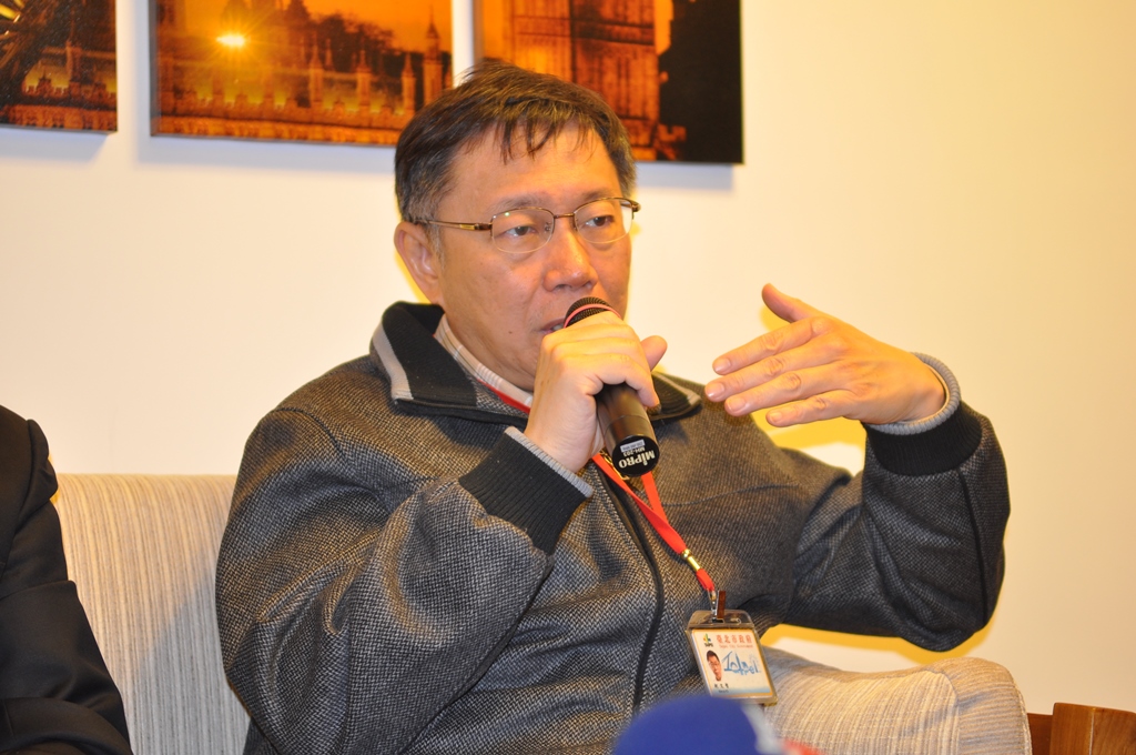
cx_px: 568
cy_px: 378
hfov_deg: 24.6
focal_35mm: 82
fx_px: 2600
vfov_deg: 16.5
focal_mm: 55
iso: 400
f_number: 3.5
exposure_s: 1/60
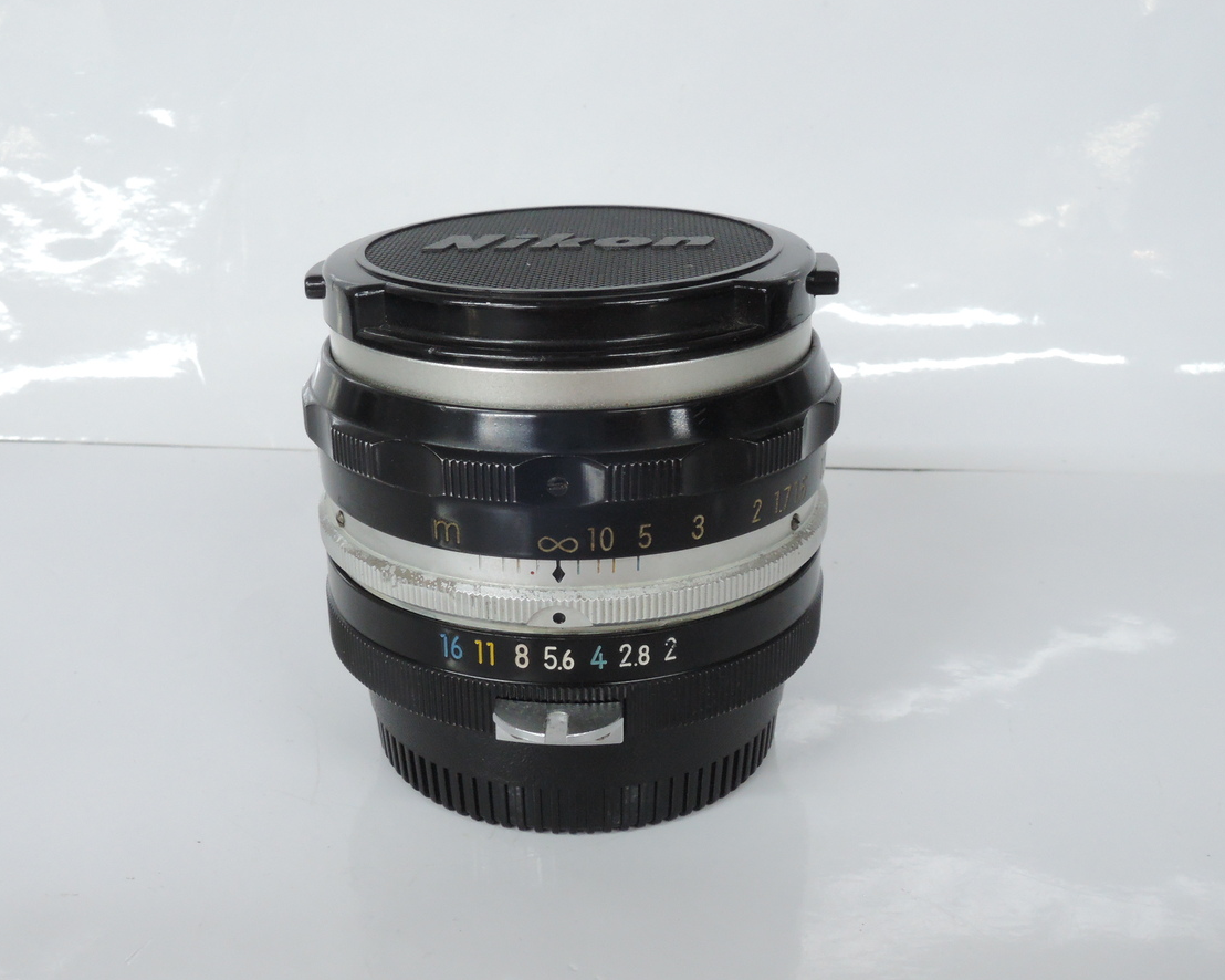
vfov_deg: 40.1
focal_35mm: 37
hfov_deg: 49.0
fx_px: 1341
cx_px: 567
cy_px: 490
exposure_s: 1/20
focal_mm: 7.5
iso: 800
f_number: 8
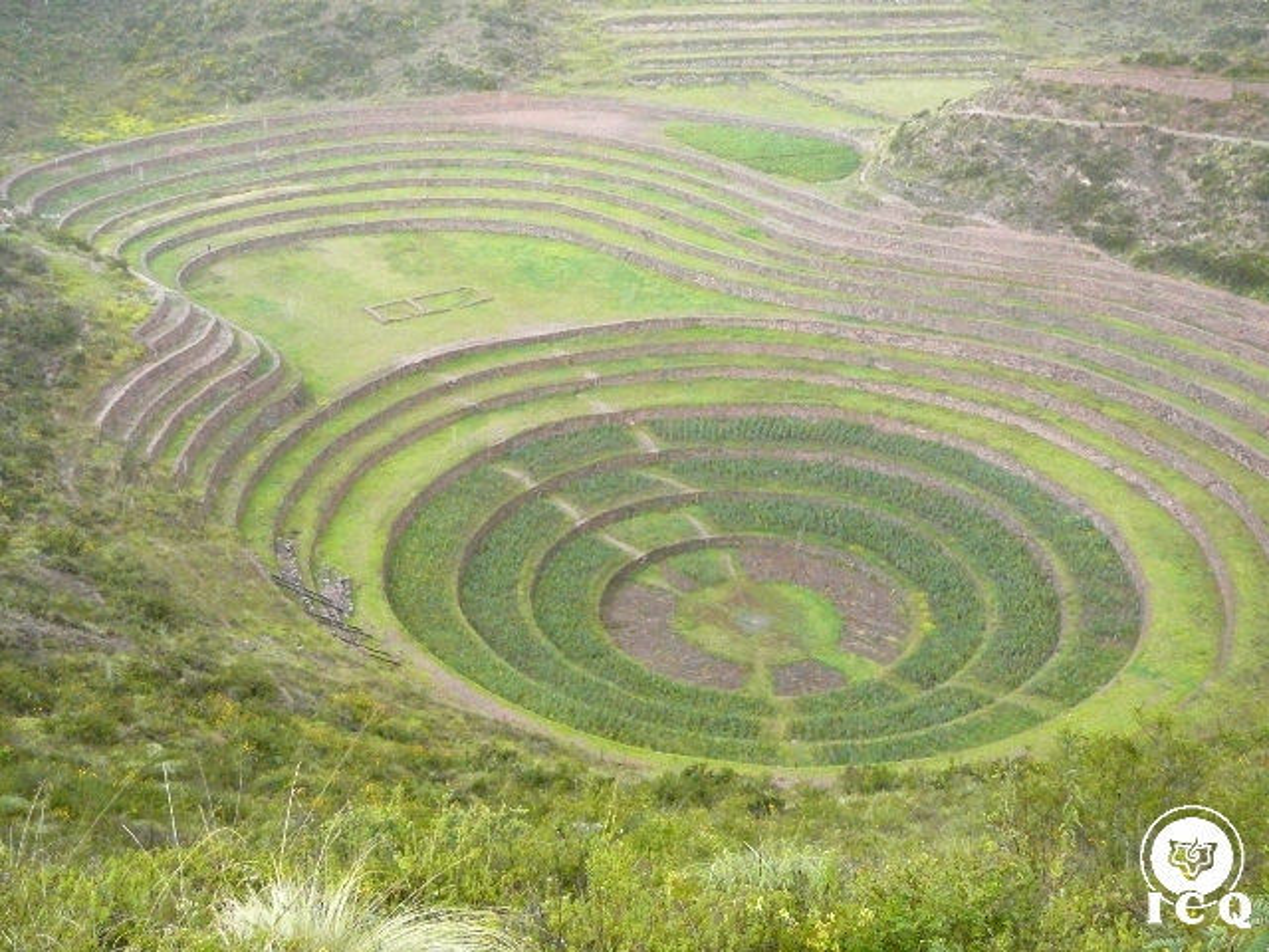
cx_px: 634
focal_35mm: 35
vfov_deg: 40.7
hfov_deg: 52.6
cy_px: 476
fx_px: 1283
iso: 800
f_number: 2.8
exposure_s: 1/1000
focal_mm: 5.2
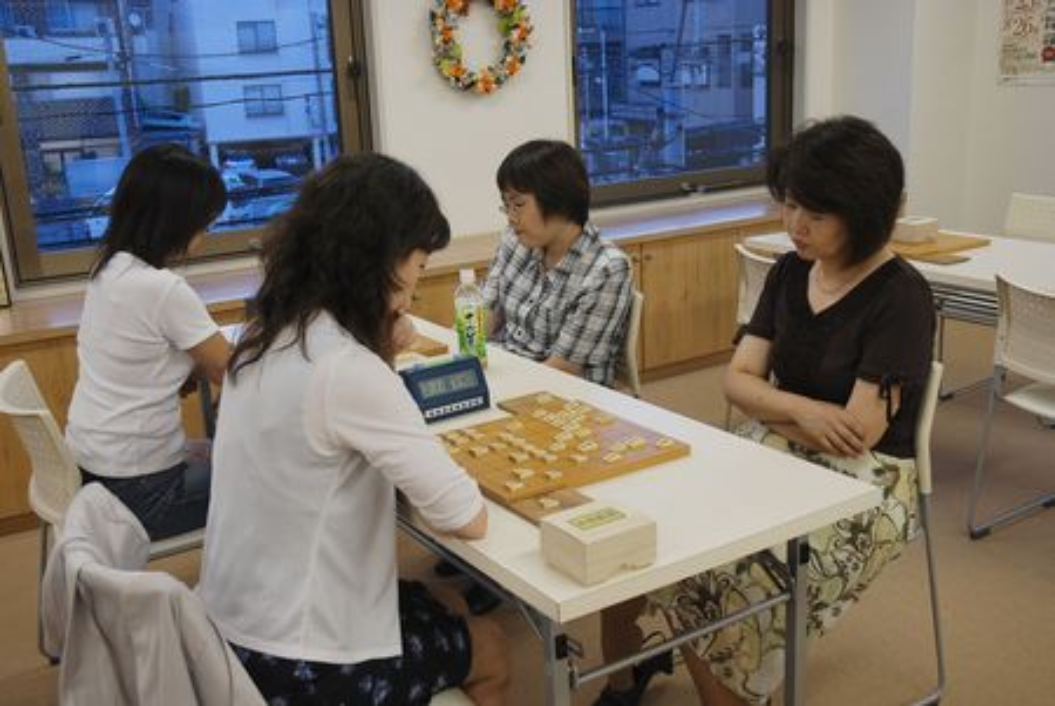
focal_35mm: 40
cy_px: 353
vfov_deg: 33.1
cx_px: 528
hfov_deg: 47.9
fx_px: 1188
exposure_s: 1/40
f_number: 5
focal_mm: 27
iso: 200
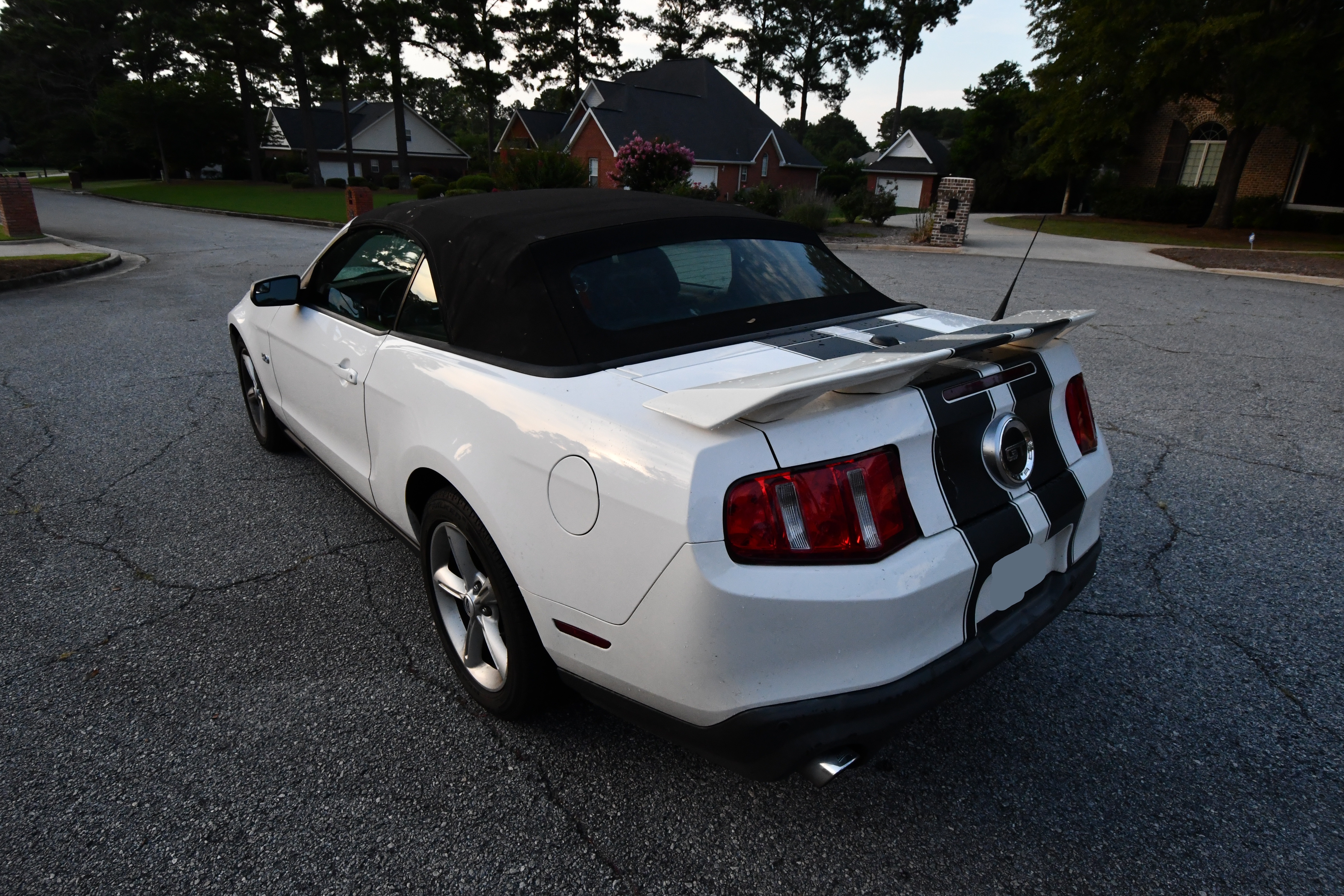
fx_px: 709
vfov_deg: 64.6
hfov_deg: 86.9
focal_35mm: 19
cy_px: 448
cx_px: 672
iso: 2000
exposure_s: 1/500
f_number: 11
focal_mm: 13
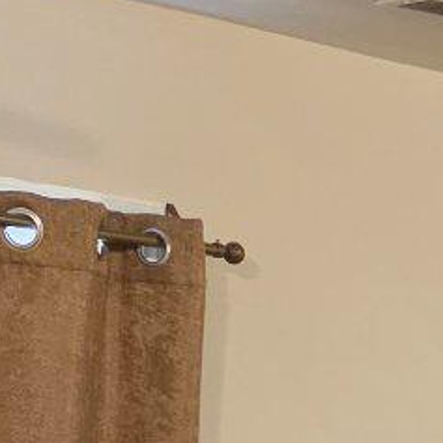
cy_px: 968
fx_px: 2548
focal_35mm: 176
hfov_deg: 9.5
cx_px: 787
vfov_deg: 9.2
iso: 640
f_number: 1.7
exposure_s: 1/120
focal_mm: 6.25
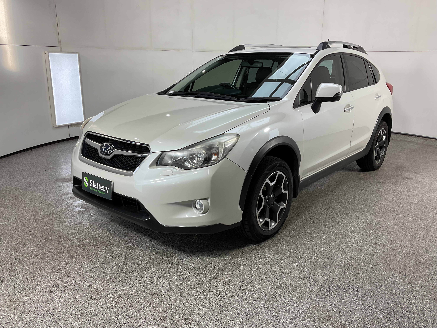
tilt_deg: -15.2
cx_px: 218
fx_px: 366
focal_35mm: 29
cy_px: 164
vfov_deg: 48.2
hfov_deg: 61.7
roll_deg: -0.9
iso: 16
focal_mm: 3
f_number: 1.8
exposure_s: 1/113
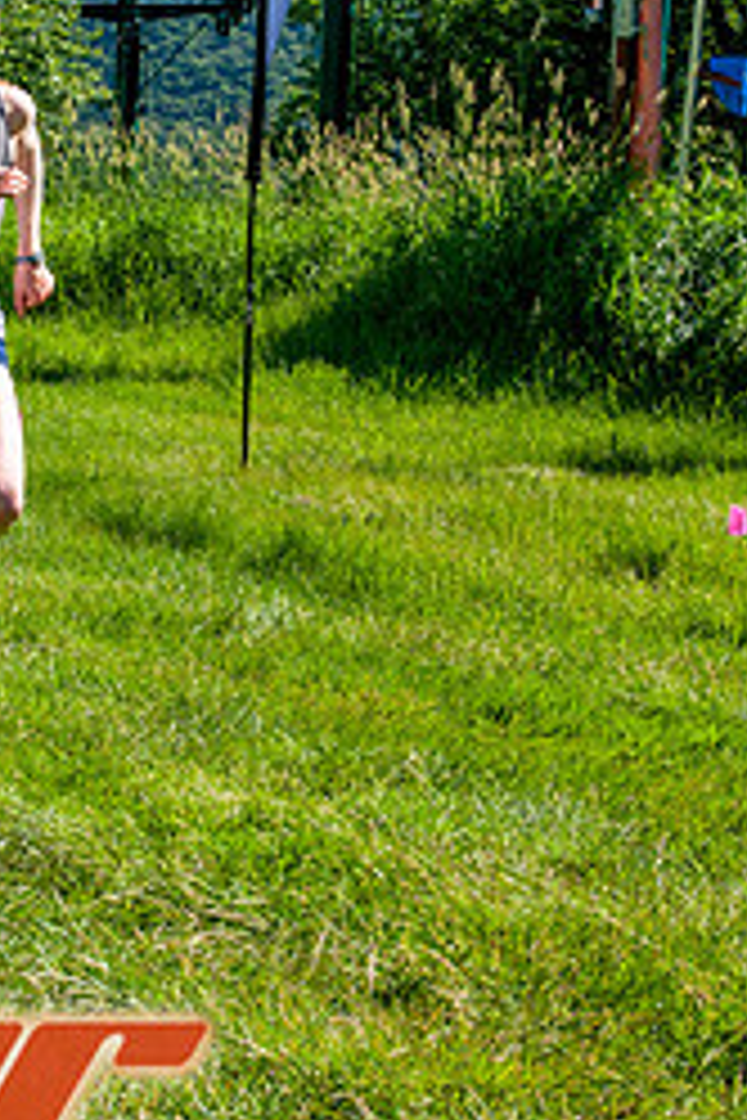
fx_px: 2863
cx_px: 133
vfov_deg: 22.0
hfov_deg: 14.8
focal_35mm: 92
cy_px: 315
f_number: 8
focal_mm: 34
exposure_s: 1/400
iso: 200
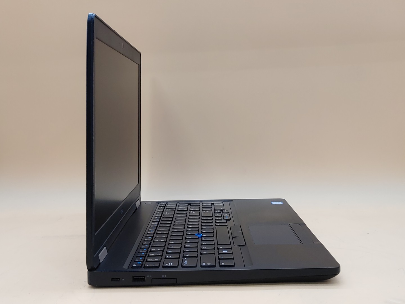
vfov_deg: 32.9
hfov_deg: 42.9
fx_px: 515
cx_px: 202
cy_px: 152
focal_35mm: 44
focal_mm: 4.36
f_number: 1.8
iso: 50
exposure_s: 1/120
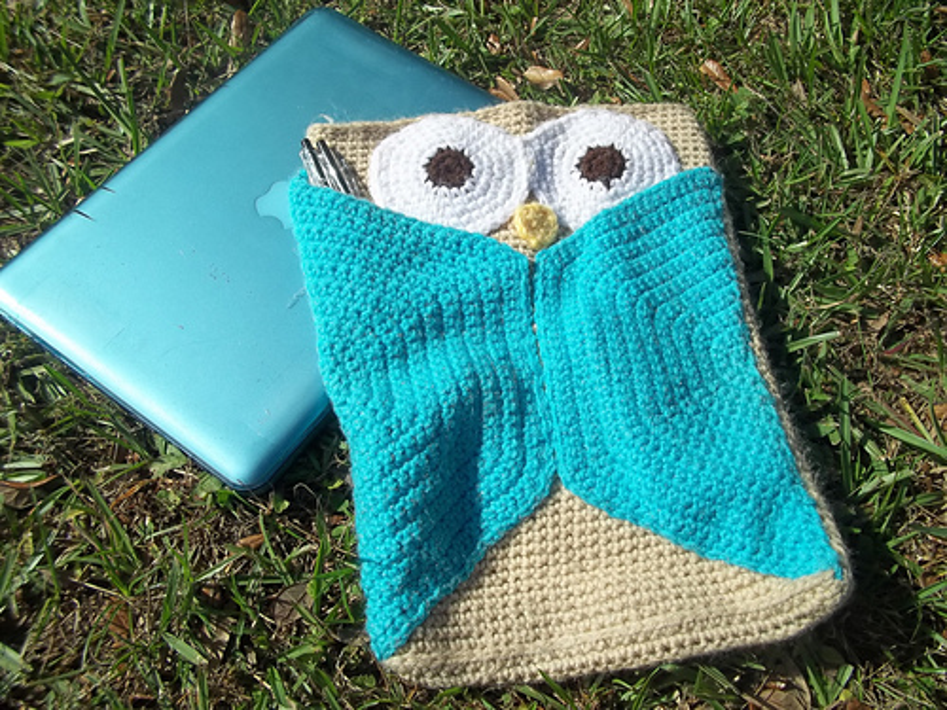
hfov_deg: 56.8
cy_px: 355
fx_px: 875
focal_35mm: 32
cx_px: 474
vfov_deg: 44.2
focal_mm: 5.7
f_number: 8.8
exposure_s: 1/200
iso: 64
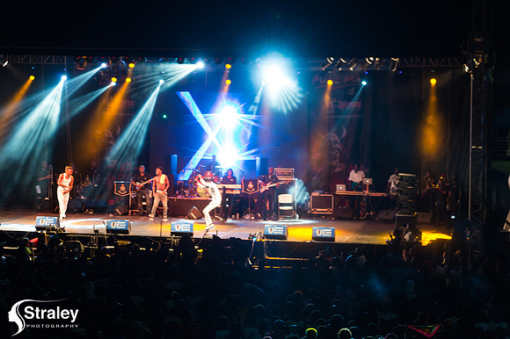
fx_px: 1699
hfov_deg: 17.1
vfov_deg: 11.4
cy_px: 170
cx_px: 255
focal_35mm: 120
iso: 2500
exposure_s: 1/60
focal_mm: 120
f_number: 5.6
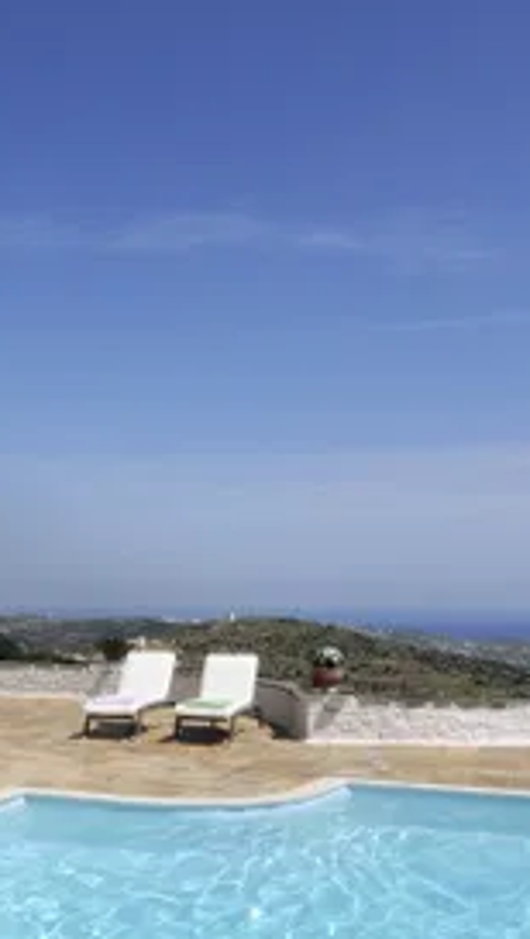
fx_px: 987
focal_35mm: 40
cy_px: 602
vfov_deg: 50.3
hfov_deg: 28.8
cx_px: 50
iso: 200
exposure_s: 1/125
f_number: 22
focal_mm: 11.5
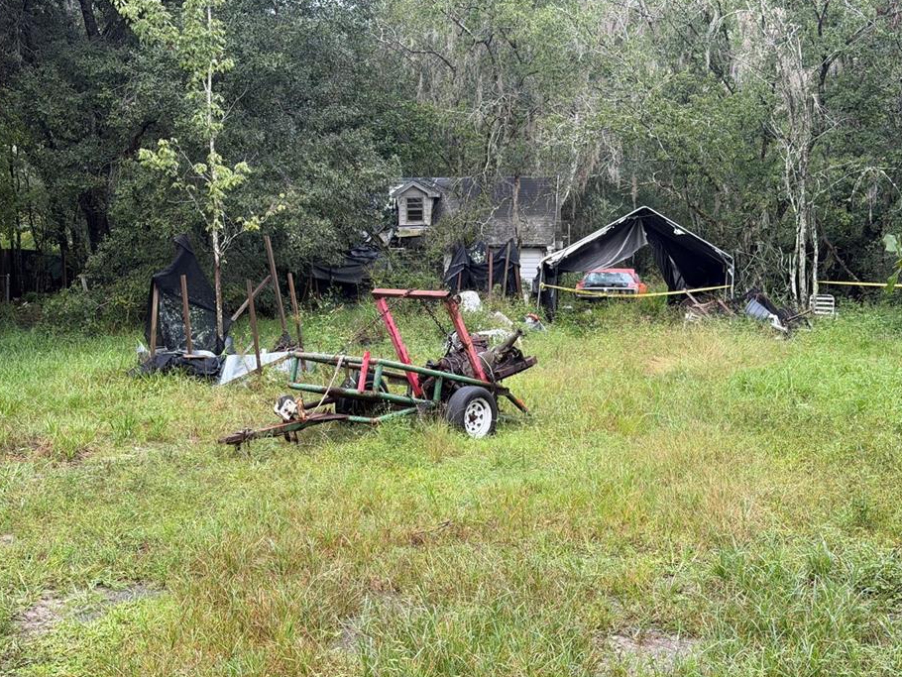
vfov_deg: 27.0
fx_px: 1407
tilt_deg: -4.2
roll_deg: +0.4
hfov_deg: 35.5
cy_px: 336
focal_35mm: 54
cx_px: 417
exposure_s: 1/213
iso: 50
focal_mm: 6.76
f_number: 1.78
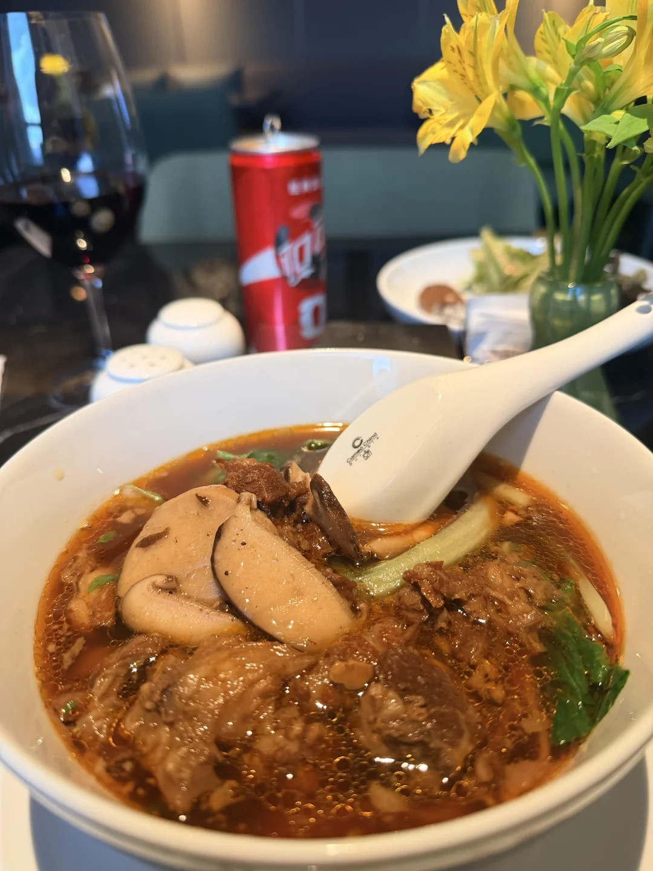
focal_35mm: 24
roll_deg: +1.4
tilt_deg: -31.8
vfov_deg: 71.6
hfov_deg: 56.8
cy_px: 436
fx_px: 604
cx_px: 326
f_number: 1.78
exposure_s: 1/57
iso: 200
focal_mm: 6.76
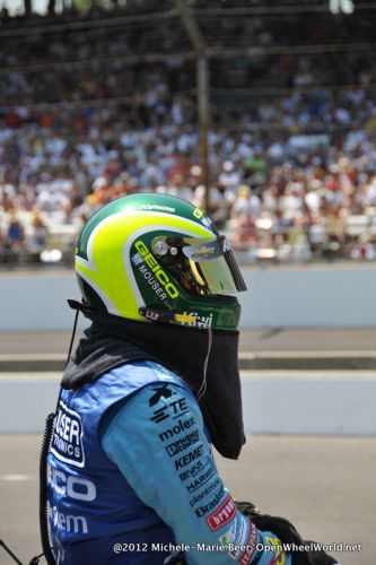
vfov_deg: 14.4
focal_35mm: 142
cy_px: 282
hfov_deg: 9.6
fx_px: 2234
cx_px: 188
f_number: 5.3
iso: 400
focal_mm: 95
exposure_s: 1/1250
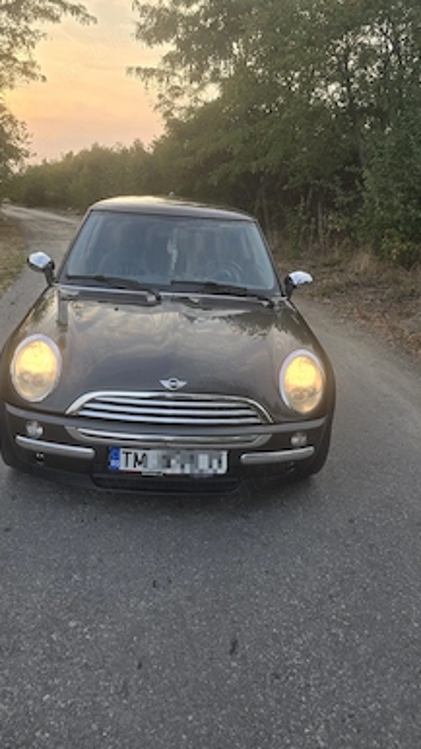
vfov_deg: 71.9
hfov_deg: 44.3
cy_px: 365
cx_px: 188
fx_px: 516
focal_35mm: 26
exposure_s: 1/182
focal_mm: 6.3
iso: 25
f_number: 1.7
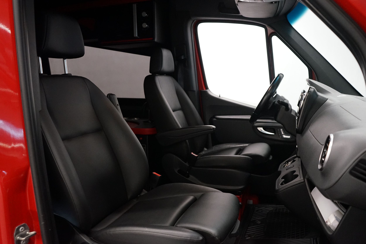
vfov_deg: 45.0
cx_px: 183
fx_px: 295
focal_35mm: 29
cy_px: 122
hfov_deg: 63.7
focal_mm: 29
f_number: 3.5
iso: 4000
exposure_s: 1/160
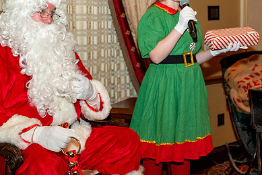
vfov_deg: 19.4
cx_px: 158
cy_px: 49
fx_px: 510
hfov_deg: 28.8
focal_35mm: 70
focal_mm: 31.5
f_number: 3.6
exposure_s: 1/125
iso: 2500
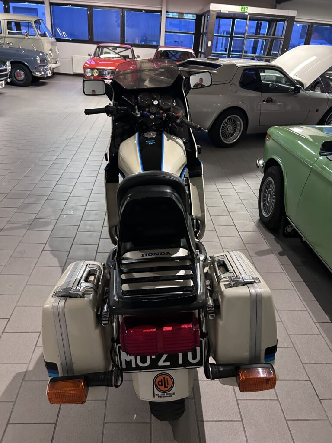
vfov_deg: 67.3
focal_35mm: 26
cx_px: 166
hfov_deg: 53.1
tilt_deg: -27.1
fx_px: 332
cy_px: 222
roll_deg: -4.7
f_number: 1.5
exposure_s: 1/50
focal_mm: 5.7
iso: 500
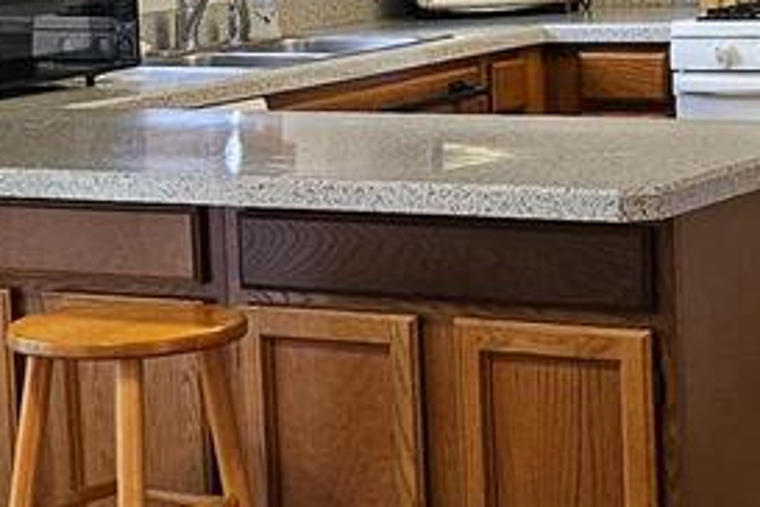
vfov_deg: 10.9
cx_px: 426
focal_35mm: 126
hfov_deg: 16.3
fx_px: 2660
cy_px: 125
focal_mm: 5.4
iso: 160
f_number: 1.8
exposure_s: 1/120
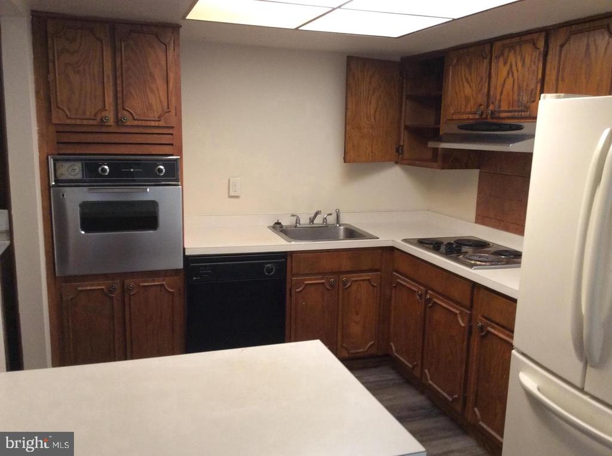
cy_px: 228
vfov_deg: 44.0
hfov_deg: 56.9
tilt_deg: -10.5
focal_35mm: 32
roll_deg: -0.7
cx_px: 306
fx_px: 565
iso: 125
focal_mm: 3.3
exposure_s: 1/24
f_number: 2.4
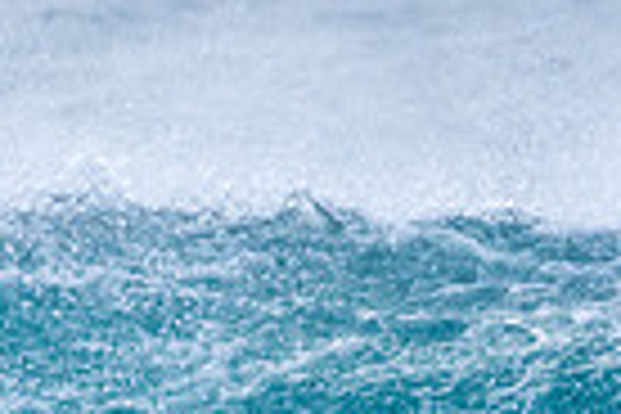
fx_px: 54523
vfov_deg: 0.4
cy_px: 745
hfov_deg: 0.7
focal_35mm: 3161
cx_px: 279
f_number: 5.6
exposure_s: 1/2500
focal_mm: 500
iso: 640
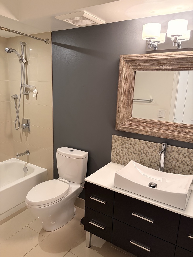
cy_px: 128
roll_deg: -1.8
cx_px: 96
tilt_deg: -12.6
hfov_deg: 53.1
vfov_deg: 67.3
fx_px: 193
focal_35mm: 26
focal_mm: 5.96
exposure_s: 1/40
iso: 400
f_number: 1.6
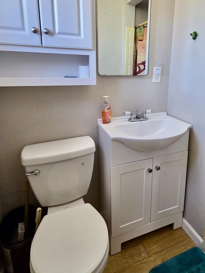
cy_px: 108
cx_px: 132
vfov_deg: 78.0
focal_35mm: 21
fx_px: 166
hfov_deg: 62.3
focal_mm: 2.2
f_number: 2.2
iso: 250
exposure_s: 1/120
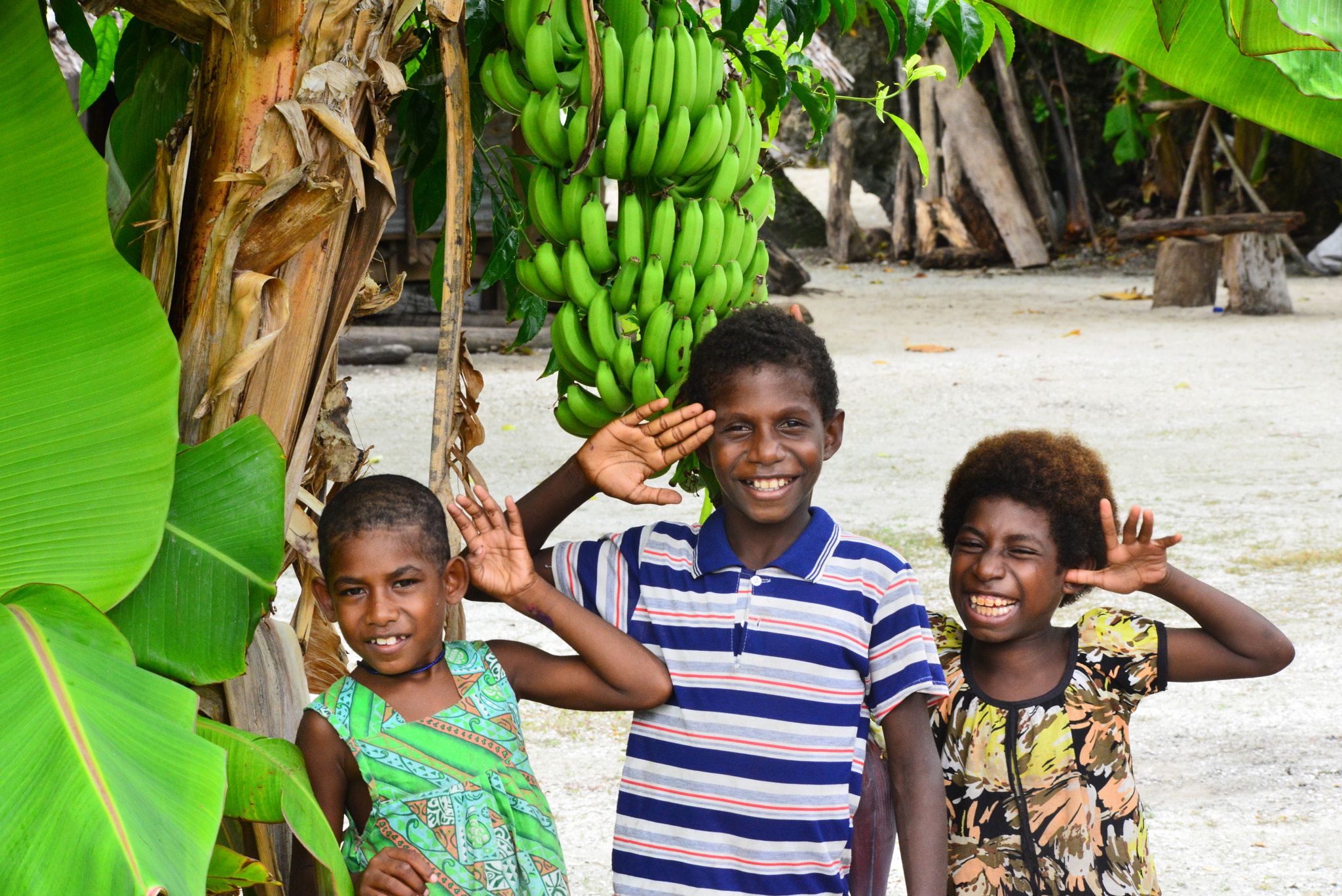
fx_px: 5593
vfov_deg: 9.2
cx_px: 671
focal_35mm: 150
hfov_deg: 13.7
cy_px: 448
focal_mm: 150
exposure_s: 1/160
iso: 3200
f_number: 22
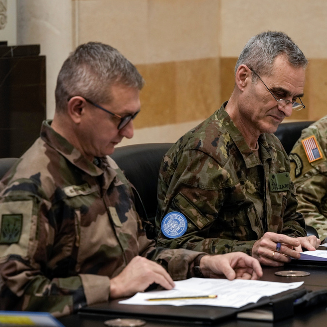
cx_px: 220
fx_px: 1849
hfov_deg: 10.1
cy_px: 164
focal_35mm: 173
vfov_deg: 10.1
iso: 1250
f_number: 5
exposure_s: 1/50
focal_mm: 135
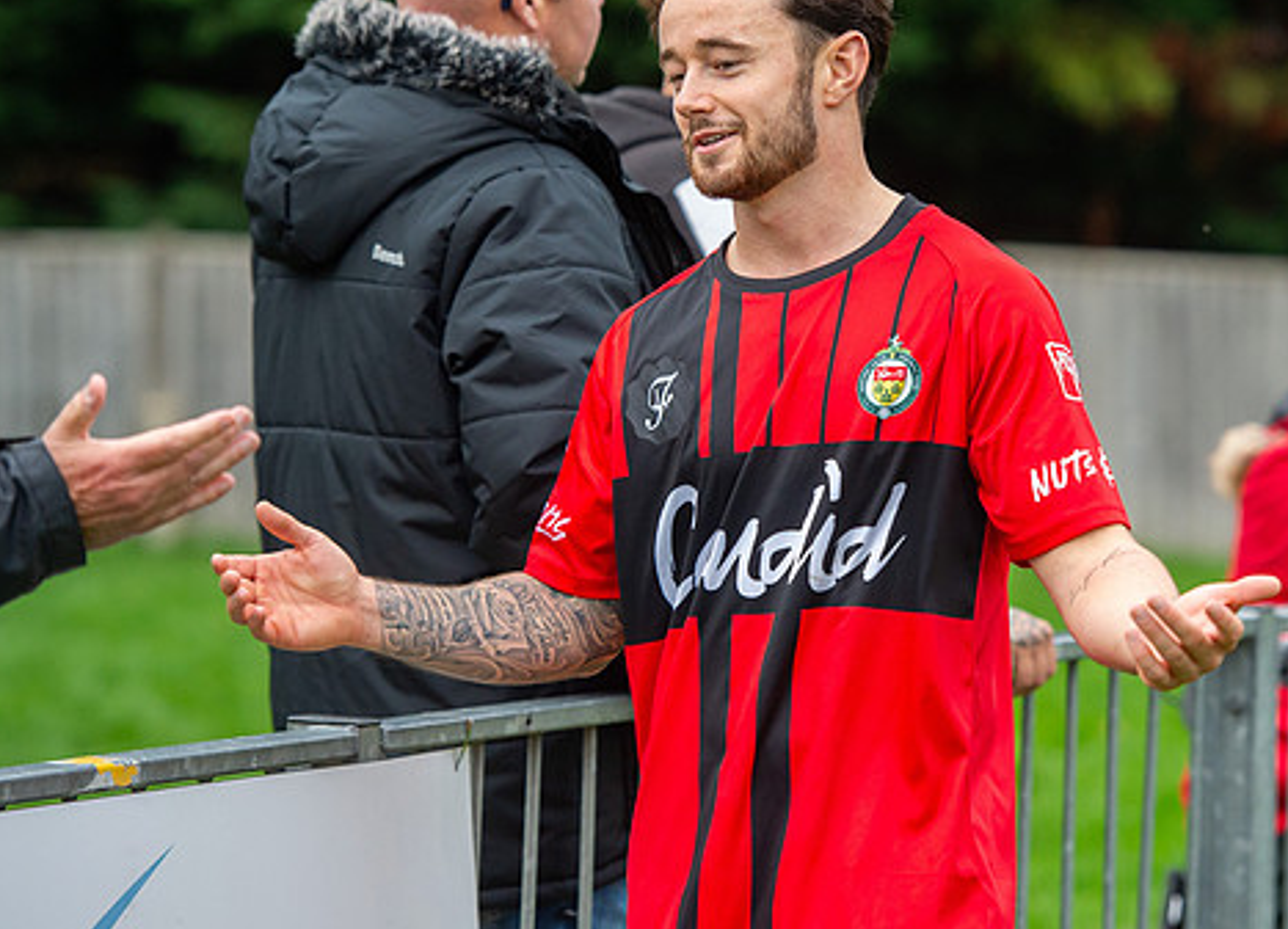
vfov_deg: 7.0
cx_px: 876
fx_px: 7635
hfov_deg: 9.6
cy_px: 279
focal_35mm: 208
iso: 1600
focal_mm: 135
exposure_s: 1/800
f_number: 3.5
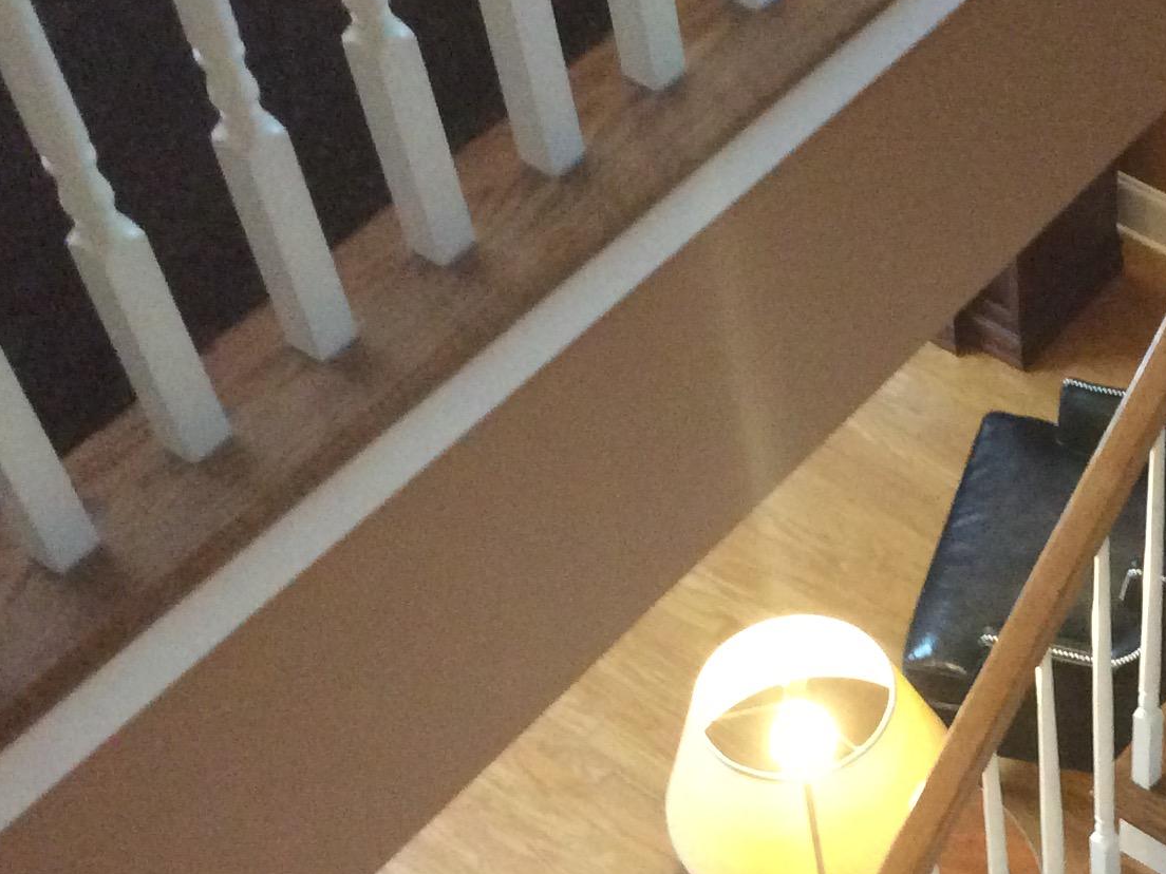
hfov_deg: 25.0
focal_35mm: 75
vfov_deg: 19.6
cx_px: 1111
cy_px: 607
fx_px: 2526
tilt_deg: -53.9
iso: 250
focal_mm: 3.3
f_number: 2.4
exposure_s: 1/24
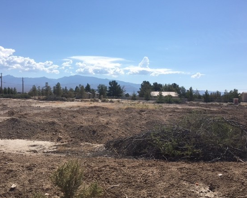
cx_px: 107
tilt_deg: -4.0
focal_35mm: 33
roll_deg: -2.4
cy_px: 107
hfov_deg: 54.0
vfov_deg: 44.5
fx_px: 241
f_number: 2.2
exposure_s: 1/2137
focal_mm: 4.15
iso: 25
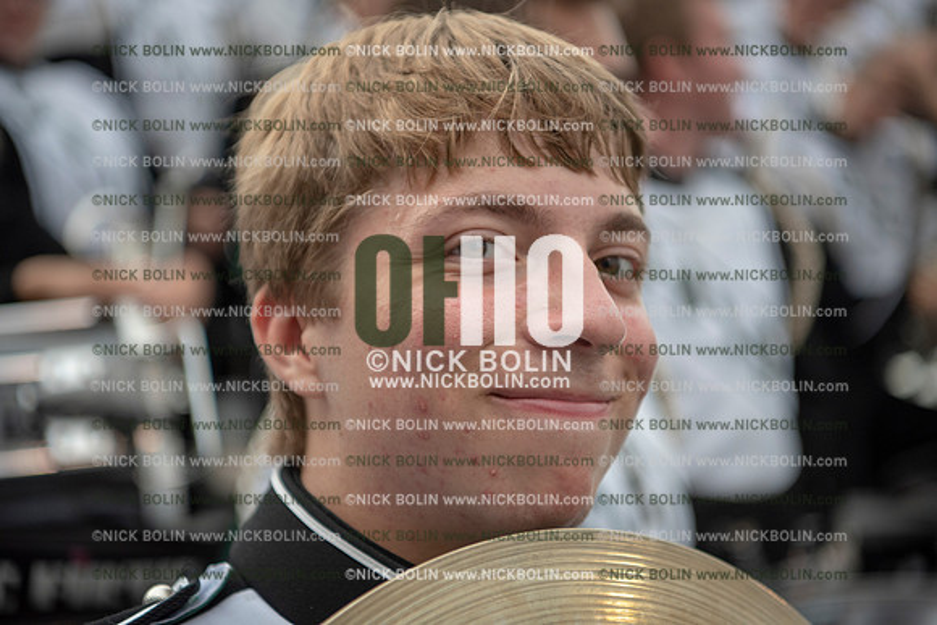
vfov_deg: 19.5
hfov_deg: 28.8
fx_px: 1822
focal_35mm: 70
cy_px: 312
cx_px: 468
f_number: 3.2
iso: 800
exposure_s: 1/1000
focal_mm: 70
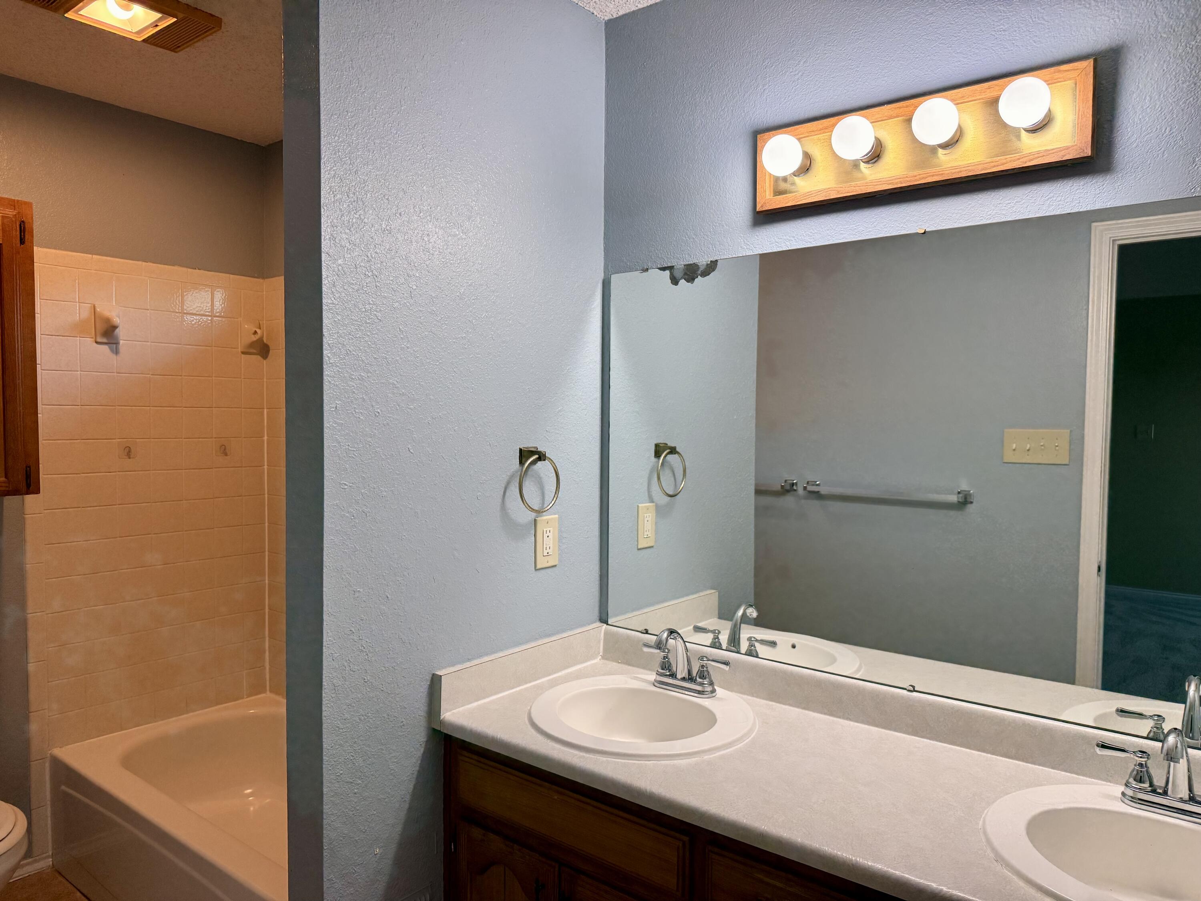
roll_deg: -0.6
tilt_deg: -2.3
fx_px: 833
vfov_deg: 56.8
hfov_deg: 71.6
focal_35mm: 24
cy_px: 450
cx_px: 600
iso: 200
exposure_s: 1/124
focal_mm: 6.76
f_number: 1.78
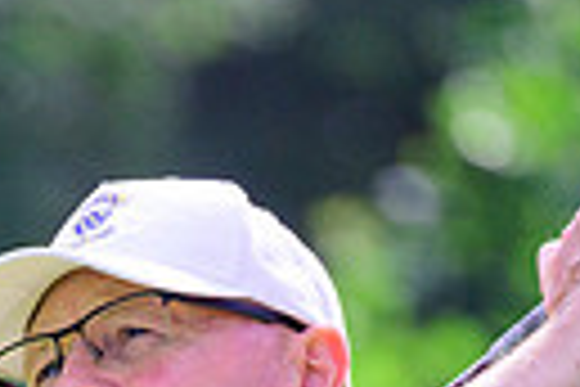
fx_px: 28869
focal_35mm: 1792
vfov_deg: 0.8
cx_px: -99
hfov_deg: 1.2
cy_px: 803
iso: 1250
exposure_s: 1/2500
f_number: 5.6
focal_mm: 400
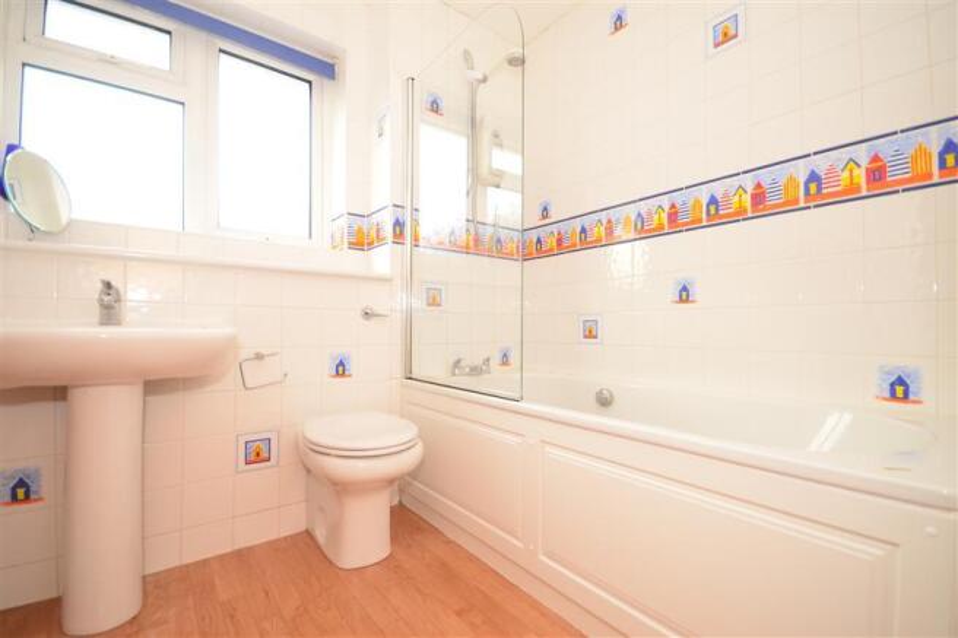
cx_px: 479
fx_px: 399
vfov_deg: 77.3
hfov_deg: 100.4
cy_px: 319
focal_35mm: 15
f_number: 5.6
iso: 400
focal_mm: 10
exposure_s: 1/25
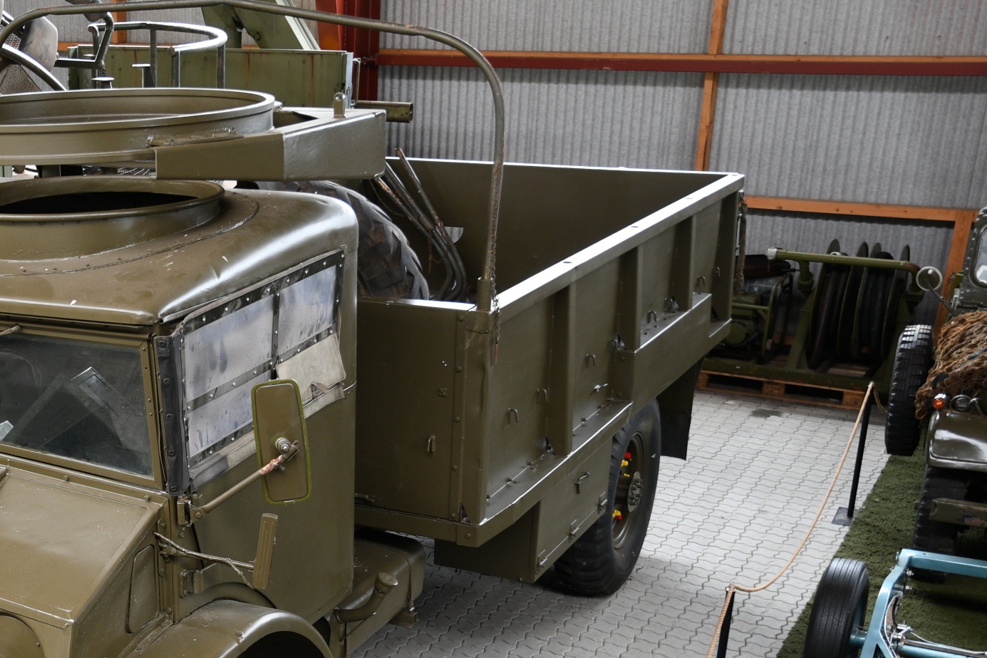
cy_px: 545
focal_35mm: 52
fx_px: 1425
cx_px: 138
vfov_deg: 25.4
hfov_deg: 36.3
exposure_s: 1/50
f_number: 3.5
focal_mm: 20
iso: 320
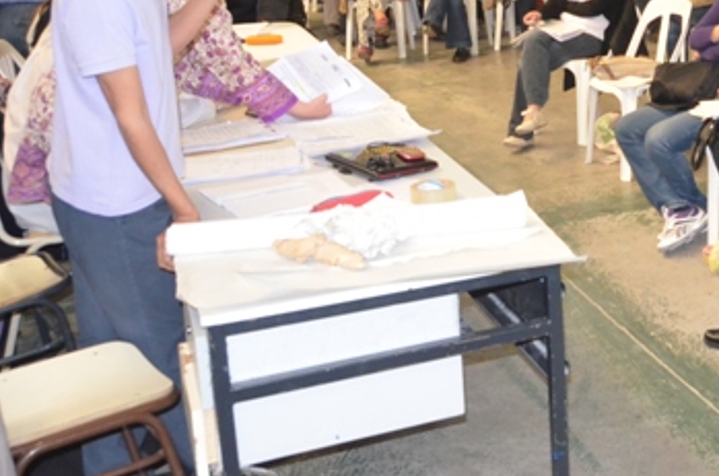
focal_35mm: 110
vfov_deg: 12.2
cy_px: -21
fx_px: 2192
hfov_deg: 18.1
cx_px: 733
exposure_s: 1/160
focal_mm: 32
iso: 3200
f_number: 7.1
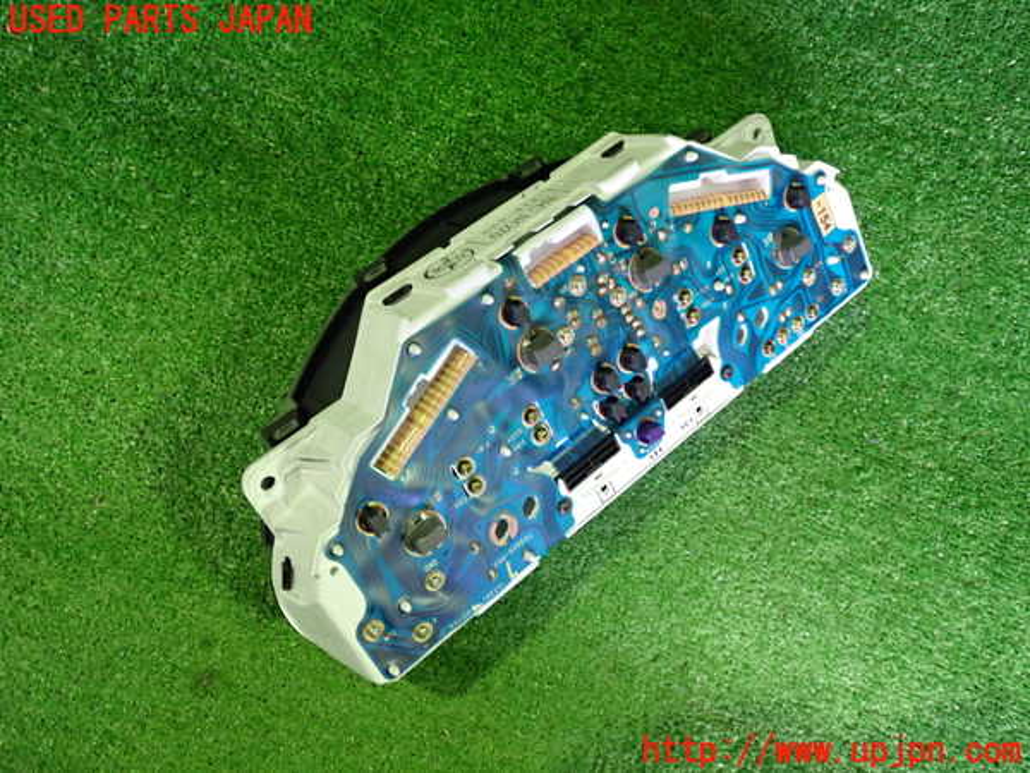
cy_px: 386
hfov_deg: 60.0
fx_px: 893
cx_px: 515
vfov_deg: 46.8
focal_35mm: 30
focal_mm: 5.4
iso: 640
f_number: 2.3
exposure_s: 1/30
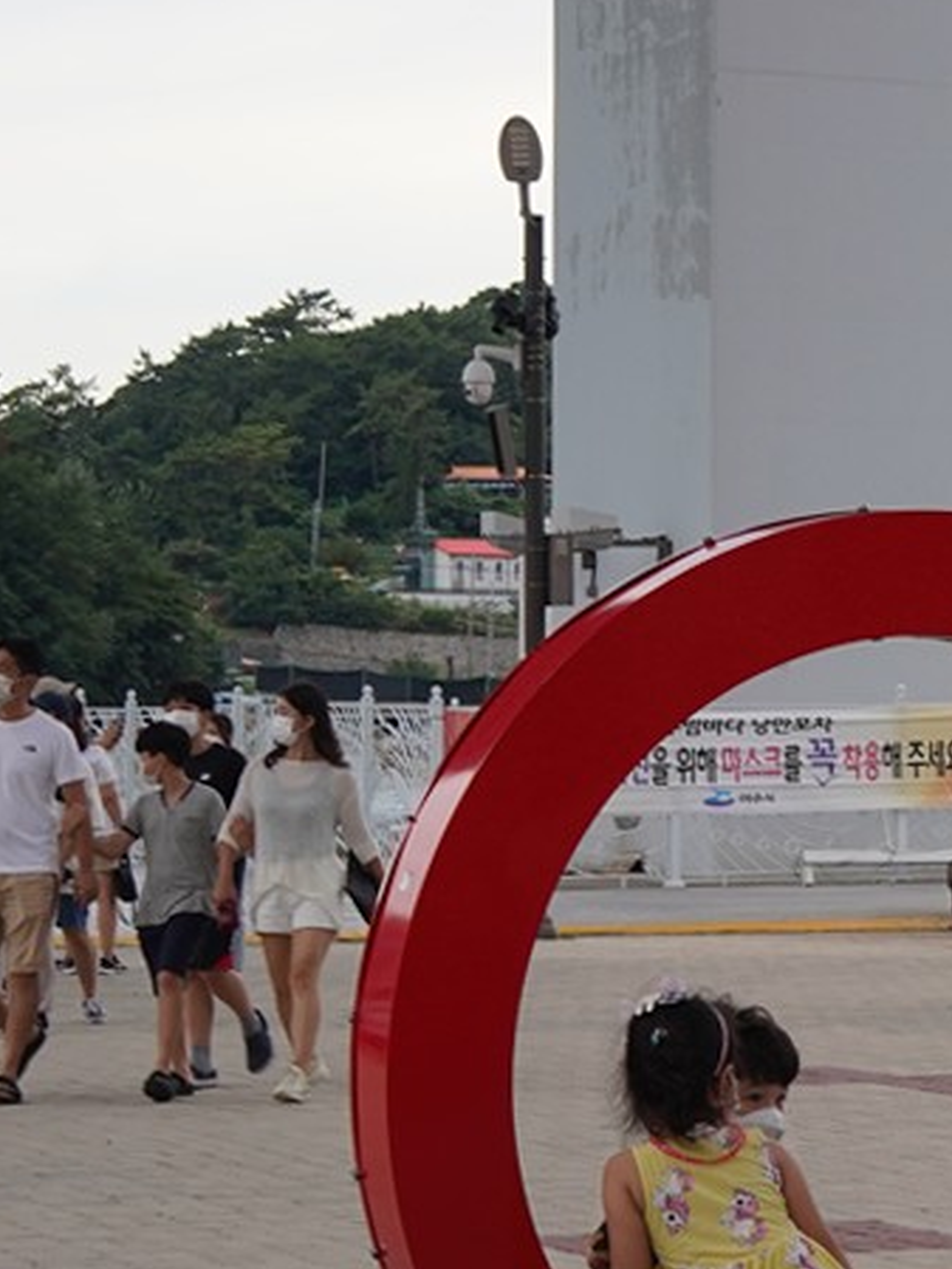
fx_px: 5498
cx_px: 1893
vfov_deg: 13.2
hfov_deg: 9.3
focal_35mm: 150
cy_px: 579
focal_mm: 35
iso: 400
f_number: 7.1
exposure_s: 1/100
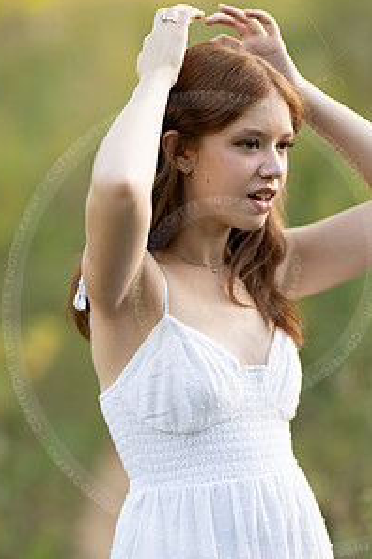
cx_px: 256
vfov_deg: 15.9
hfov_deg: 10.6
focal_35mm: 129
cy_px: 320
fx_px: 1999
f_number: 1.2
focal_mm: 85
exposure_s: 1/500
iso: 100
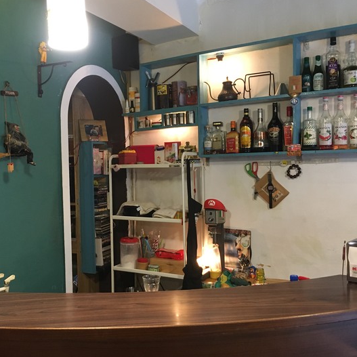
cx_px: 134
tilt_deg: -0.6
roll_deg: +0.5
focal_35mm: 35
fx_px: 408
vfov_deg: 47.2
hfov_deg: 46.8
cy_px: 176
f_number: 2.2
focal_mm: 4.15
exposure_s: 1/30
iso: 200
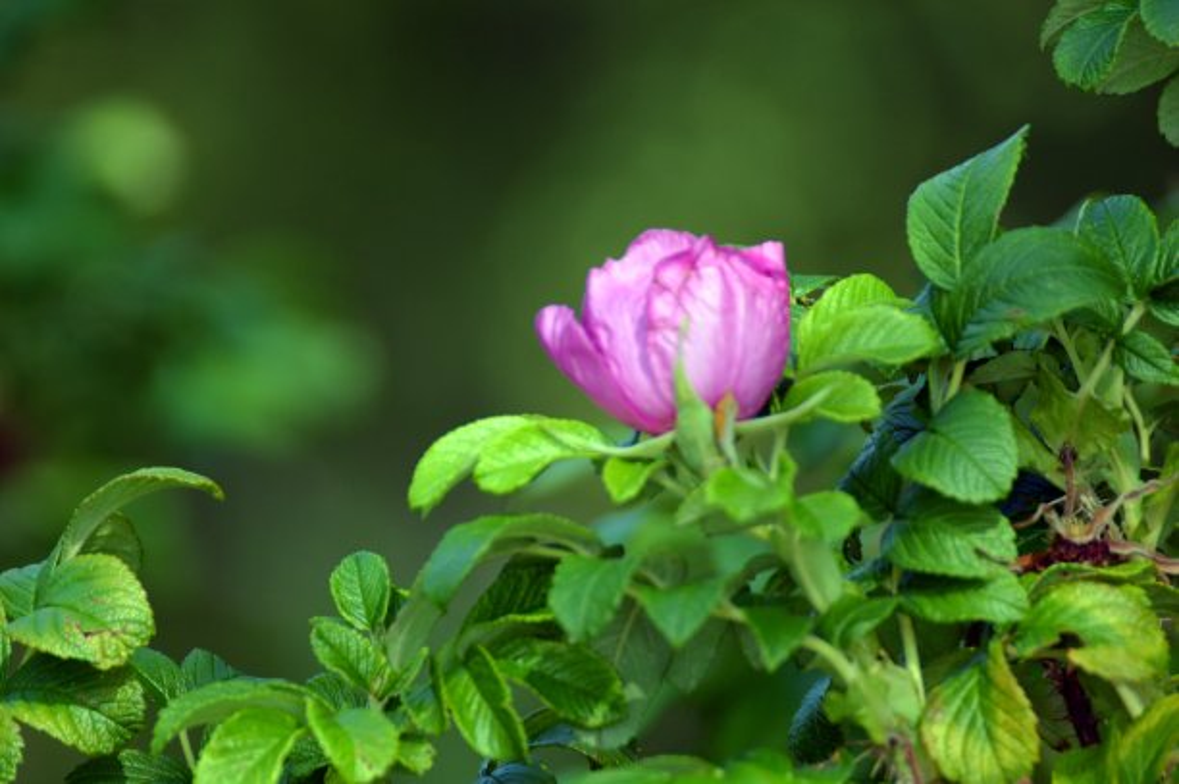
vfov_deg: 3.1
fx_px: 14725
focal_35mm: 450
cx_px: 590
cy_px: 392
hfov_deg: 4.6
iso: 400
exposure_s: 1/640
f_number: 5.6
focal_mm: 300
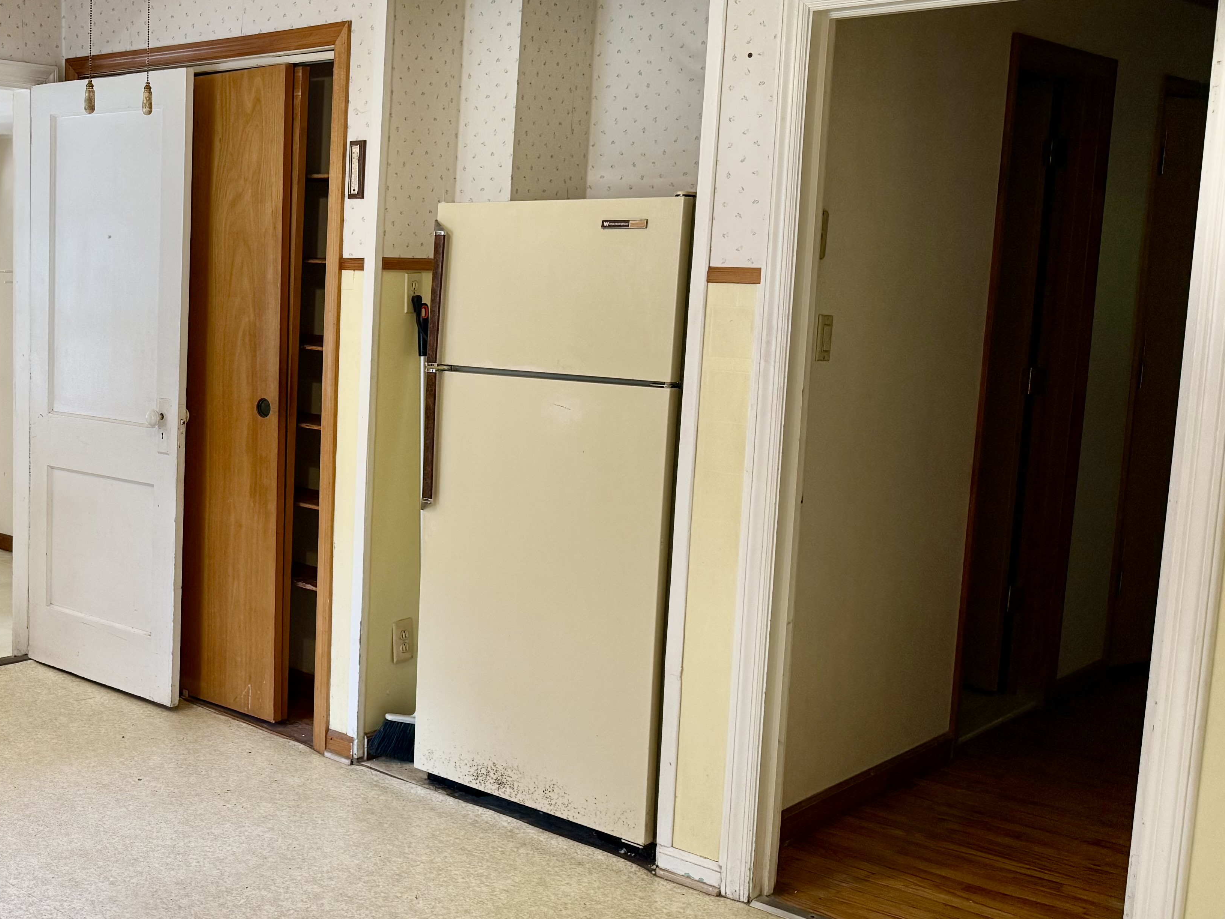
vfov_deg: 34.3
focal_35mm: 42
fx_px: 1486
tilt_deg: -7.7
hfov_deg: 41.8
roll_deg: -0.9
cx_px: 160
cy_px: 453
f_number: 1.78
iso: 200
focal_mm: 6.76
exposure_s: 1/120
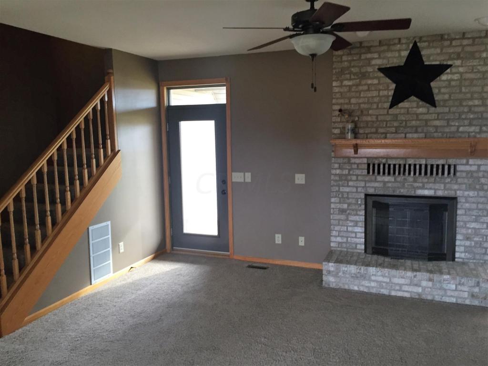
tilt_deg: -5.3
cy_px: 183
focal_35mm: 29
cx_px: 244
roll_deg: -0.6
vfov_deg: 48.2
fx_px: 409
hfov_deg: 61.7
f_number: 2.2
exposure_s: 1/30
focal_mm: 4.15
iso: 100
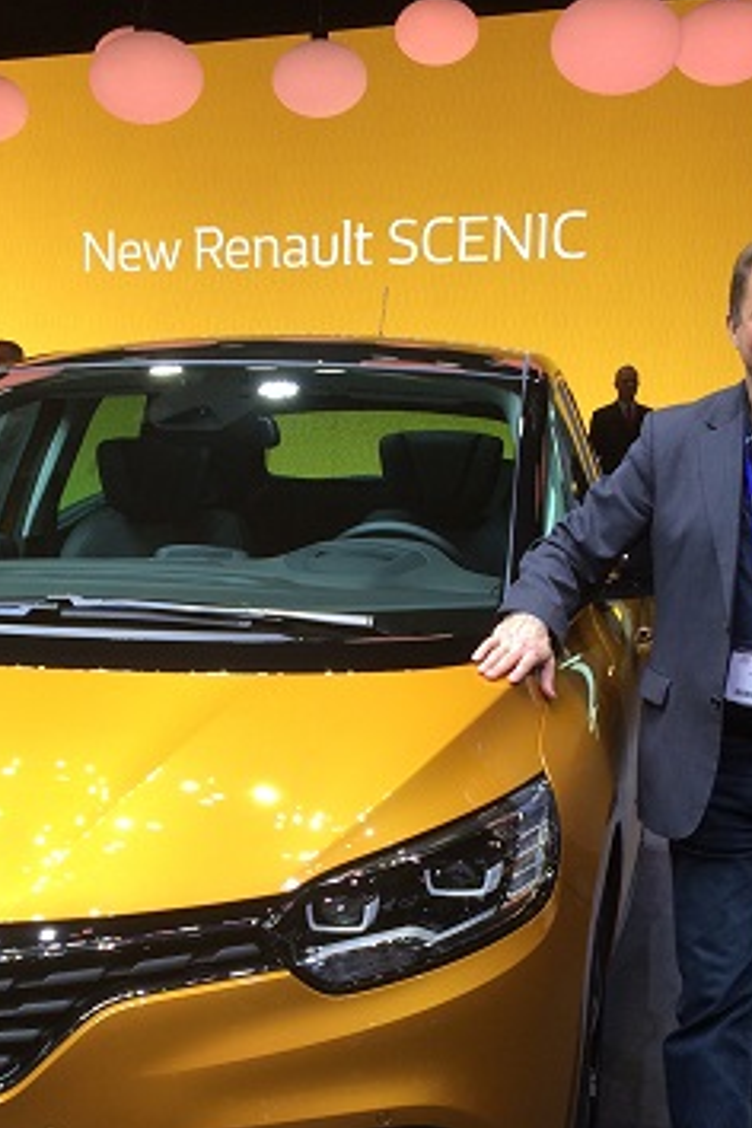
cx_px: 271
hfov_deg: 23.7
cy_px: 733
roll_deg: +1.0
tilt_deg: -9.1
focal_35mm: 57
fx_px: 1786
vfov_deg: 34.8
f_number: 2.2
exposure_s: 1/100
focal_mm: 4.15
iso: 50
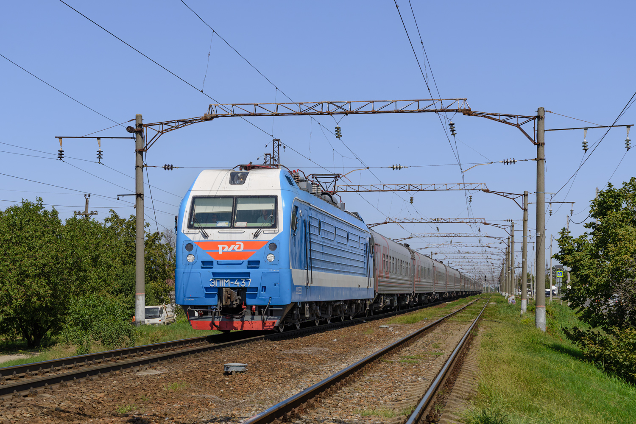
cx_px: 318
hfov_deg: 32.4
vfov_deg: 21.9
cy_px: 212
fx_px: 1095
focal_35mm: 62
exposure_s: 1/640
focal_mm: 62
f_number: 7.1
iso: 125
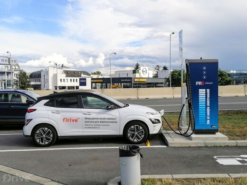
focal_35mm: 39
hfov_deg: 47.9
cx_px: 124
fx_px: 278
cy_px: 92
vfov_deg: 36.8
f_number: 1.8
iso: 50
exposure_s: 1/1374
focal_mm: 5.3
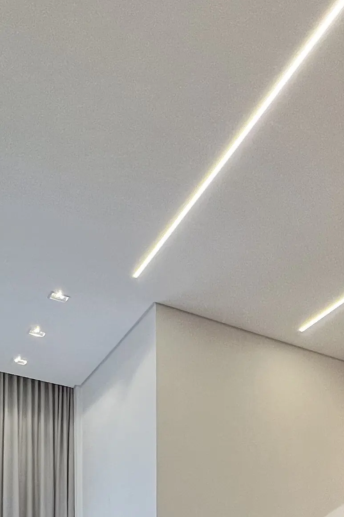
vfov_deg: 32.5
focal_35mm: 47
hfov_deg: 25.3
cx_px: 431
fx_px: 674
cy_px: 657
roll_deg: -0.3
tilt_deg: +0.2
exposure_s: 1/120
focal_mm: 1.57
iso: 160
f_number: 1.8
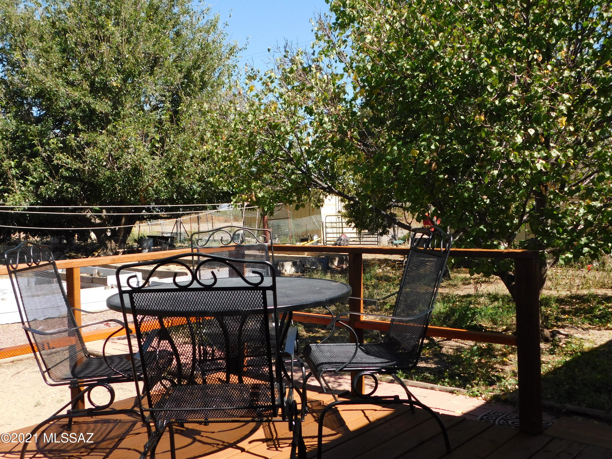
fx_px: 636
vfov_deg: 39.7
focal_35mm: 36
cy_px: 230
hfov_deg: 51.4
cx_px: 306
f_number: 3.5
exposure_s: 1/640
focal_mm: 6.3
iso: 125
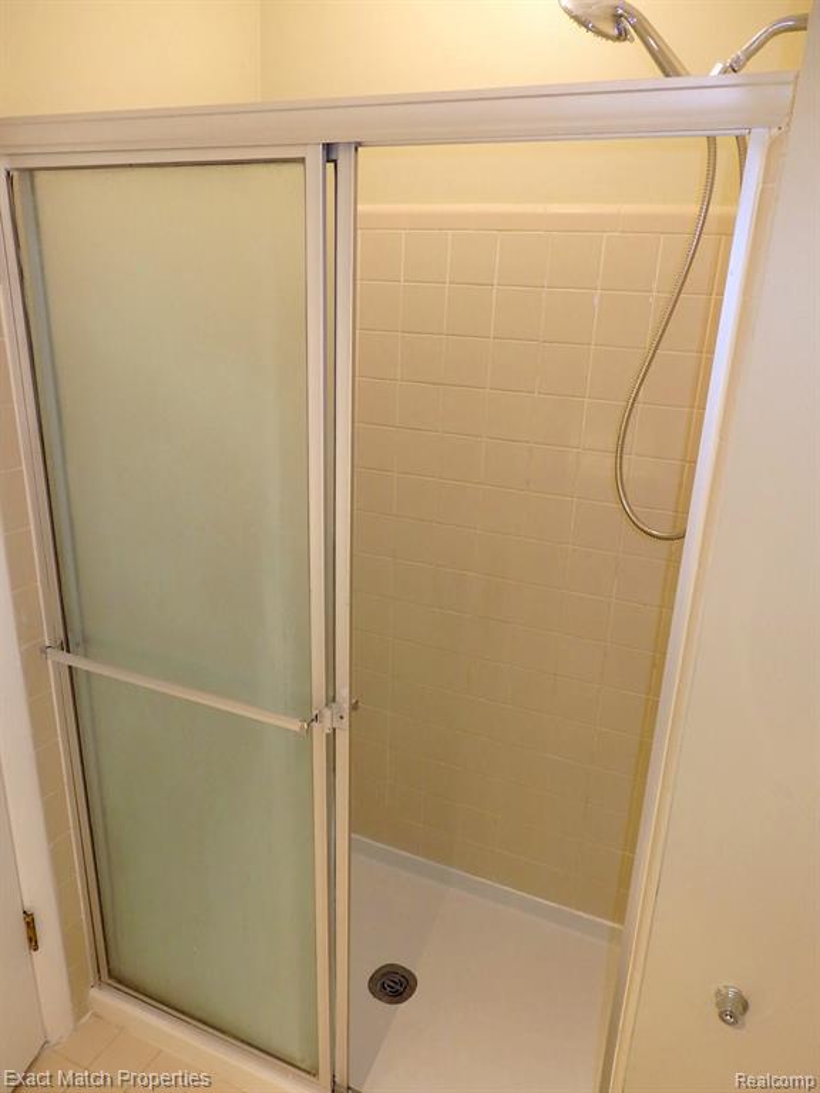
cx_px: 410
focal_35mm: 25
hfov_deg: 54.9
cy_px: 546
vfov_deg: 69.4
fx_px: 790
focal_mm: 4.5
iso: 250
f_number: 3
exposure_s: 1/30
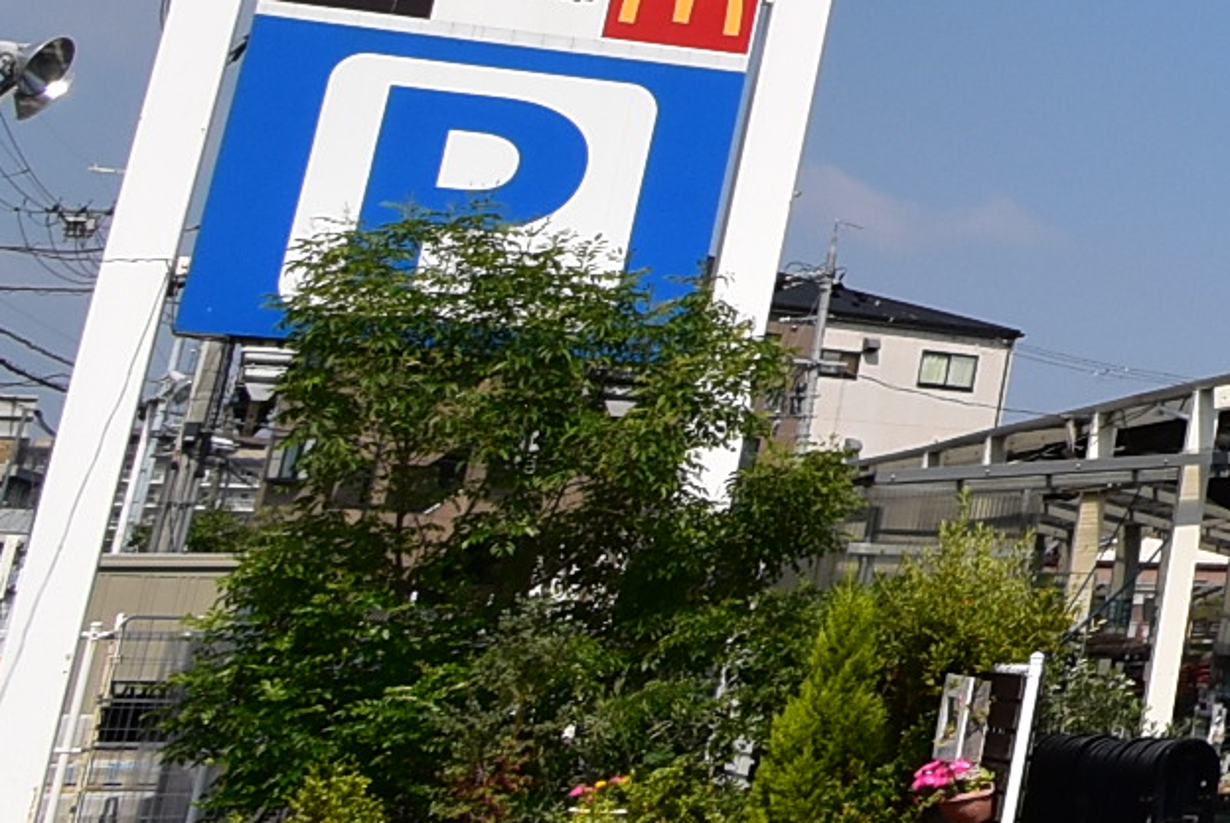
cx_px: 2444
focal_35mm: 72
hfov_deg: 18.5
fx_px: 2463
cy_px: -193
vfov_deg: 17.9
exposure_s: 1/500
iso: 250
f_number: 11
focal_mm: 10
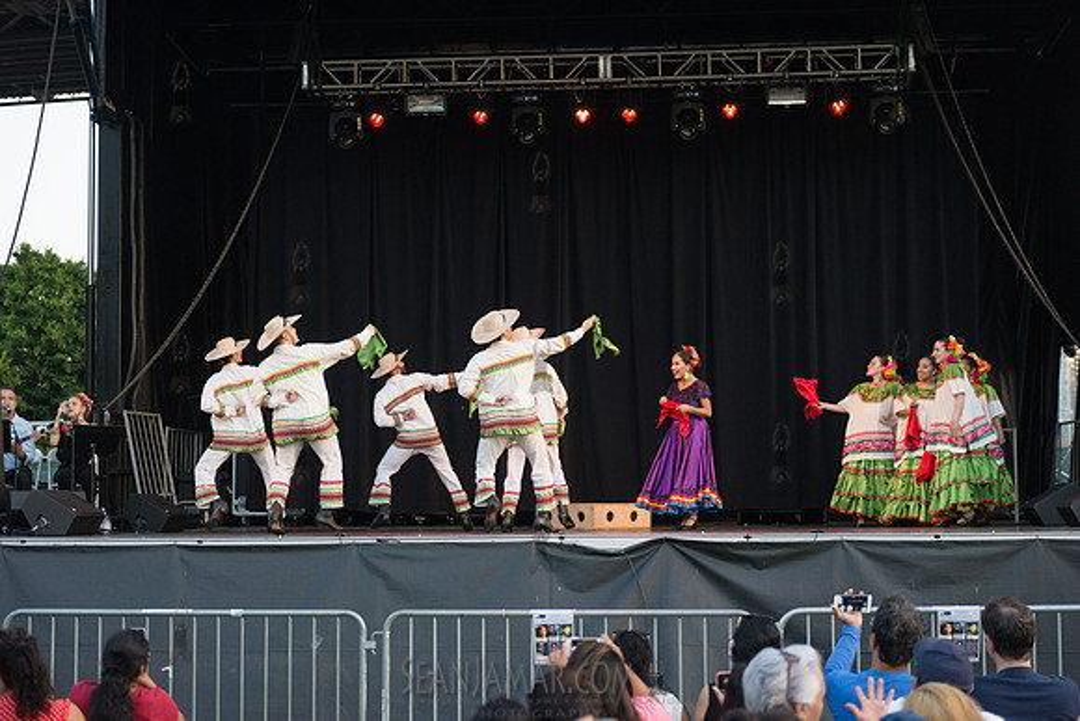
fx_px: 1786
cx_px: 540
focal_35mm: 60
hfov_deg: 33.6
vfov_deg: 22.8
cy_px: 360
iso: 1000
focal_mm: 58
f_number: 2.8
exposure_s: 1/800
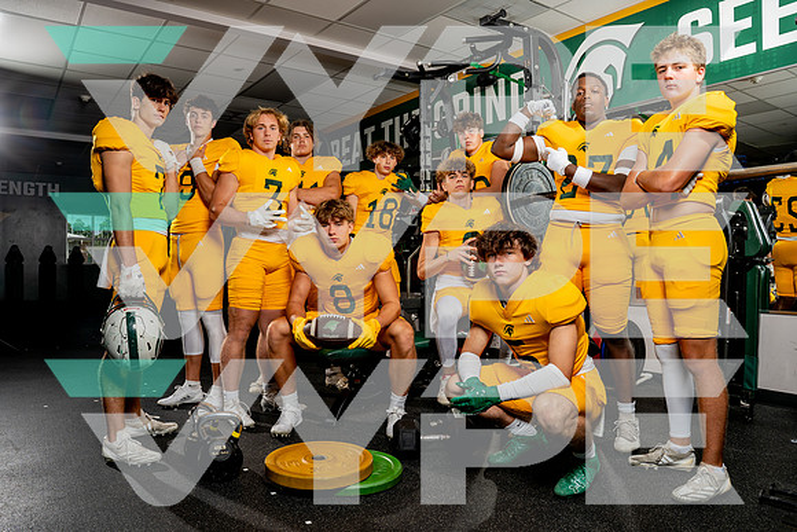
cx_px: 392
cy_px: 263
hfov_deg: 70.3
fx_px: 566
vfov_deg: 50.3
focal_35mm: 26
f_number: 8
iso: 100
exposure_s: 1/250
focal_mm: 25
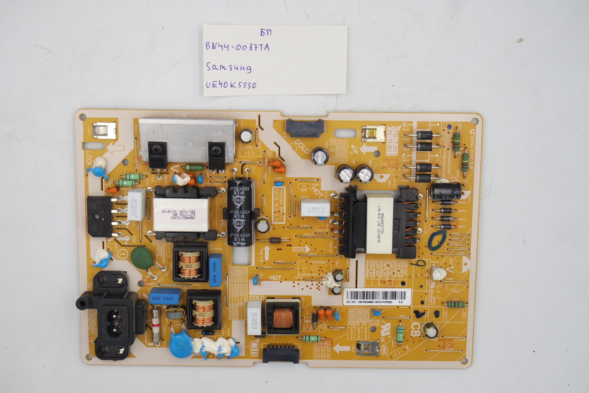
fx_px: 785
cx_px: 294
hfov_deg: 41.1
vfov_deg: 28.1
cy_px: 196
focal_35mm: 48
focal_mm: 18
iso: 160
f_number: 4.5
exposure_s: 1/125
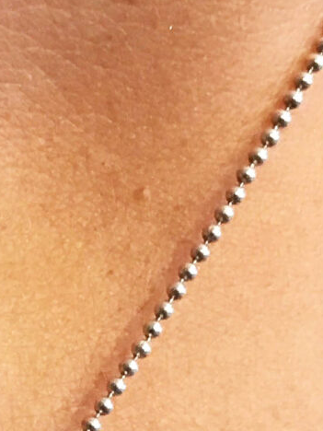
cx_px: -32
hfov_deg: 9.6
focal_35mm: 153
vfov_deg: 12.4
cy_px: 615
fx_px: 1904
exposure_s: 1/15
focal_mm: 3.99
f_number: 1.8
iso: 50
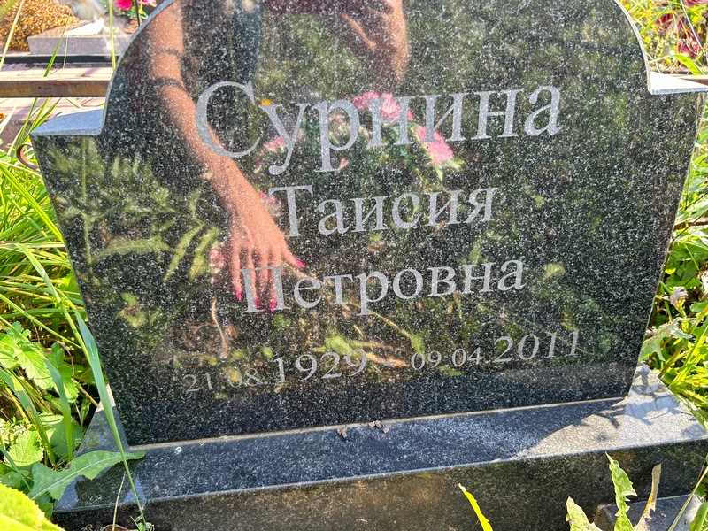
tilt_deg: -31.3
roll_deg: -0.2
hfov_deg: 67.3
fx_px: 532
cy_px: 266
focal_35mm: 26
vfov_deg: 53.1
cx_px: 354
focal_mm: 5.7
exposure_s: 1/194
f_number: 1.5
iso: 50
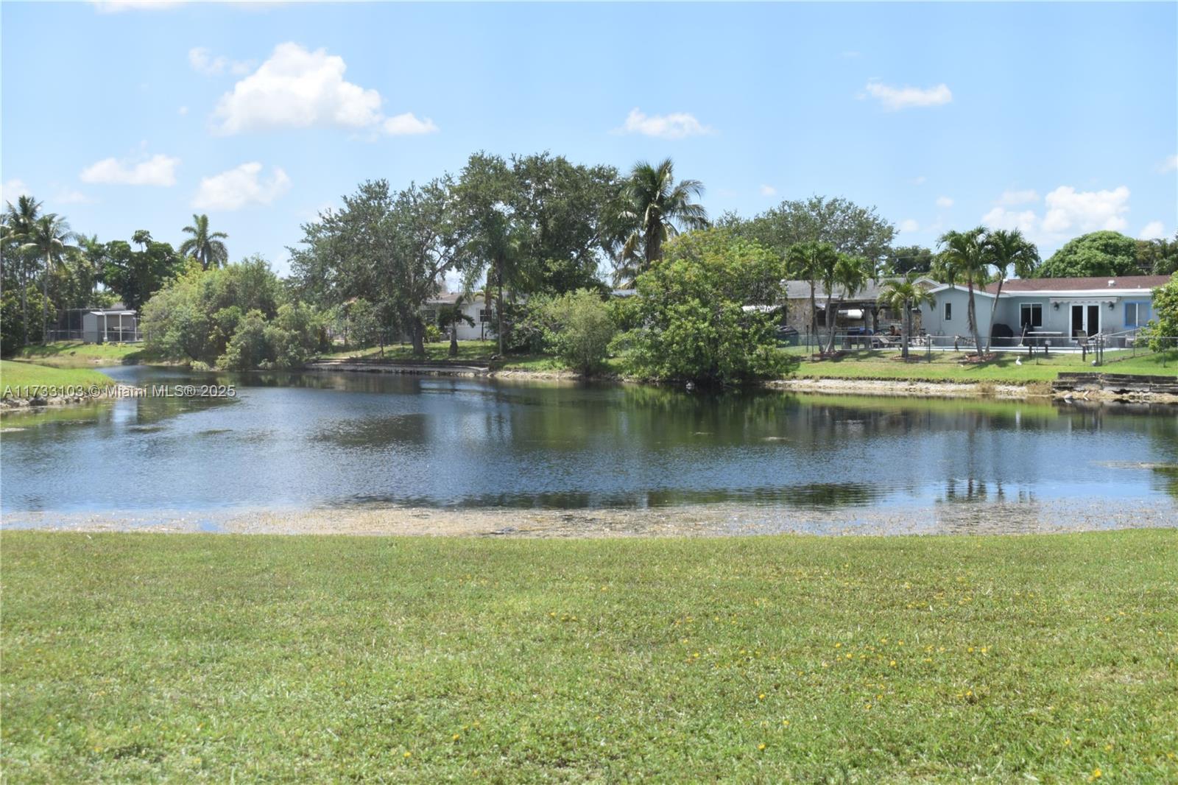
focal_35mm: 48
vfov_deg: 28.1
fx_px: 1570
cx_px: 589
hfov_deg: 41.1
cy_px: 392
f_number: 8
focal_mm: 32
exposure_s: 1/250
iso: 140
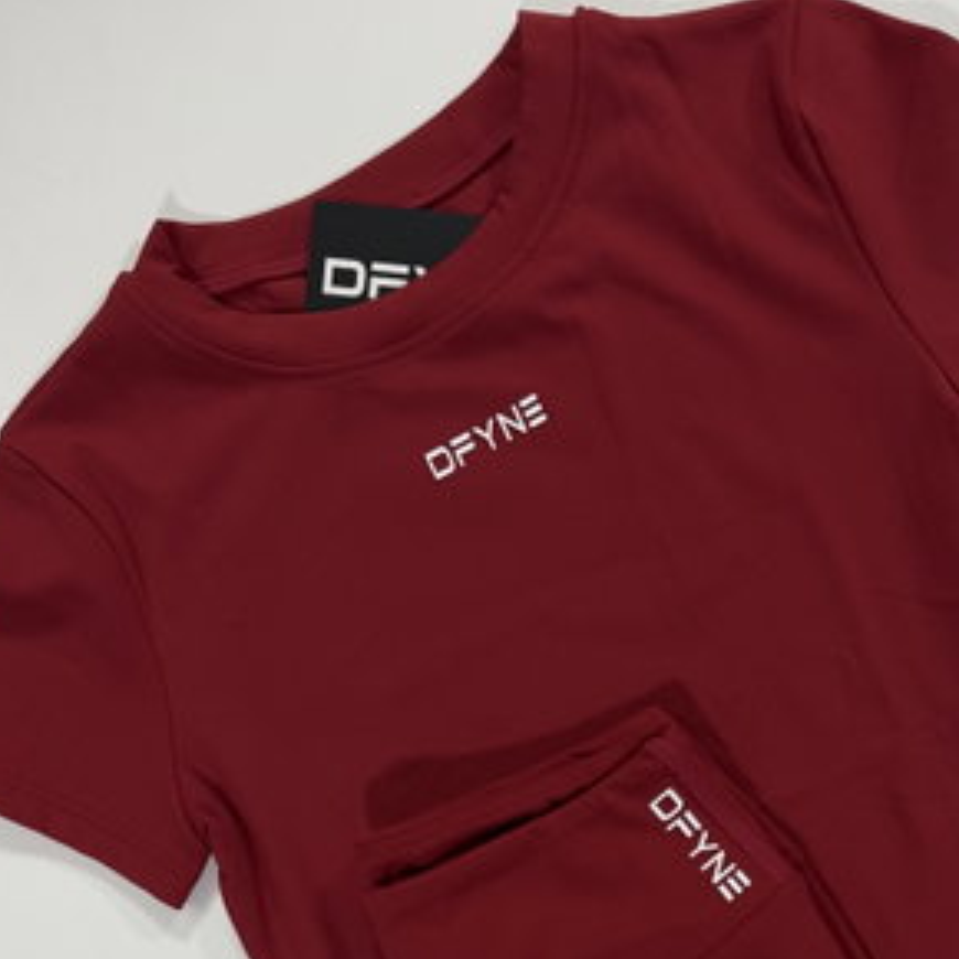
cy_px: 878
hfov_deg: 42.4
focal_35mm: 39
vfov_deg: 39.5
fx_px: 1222
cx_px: 618
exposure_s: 1/100
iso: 125
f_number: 1.78
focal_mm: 6.76
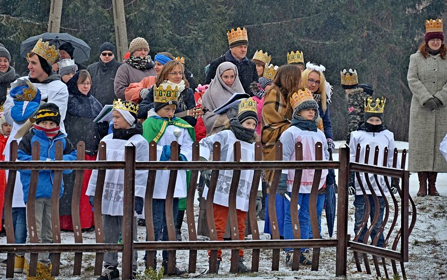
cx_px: 223
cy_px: 145
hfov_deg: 13.9
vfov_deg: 8.8
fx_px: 1828
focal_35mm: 150
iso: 200
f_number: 5.6
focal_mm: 98
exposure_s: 1/160
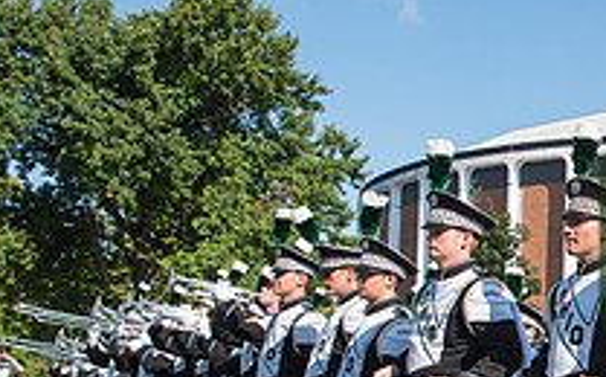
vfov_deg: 19.0
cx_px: 818
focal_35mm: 68
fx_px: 1122
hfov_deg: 25.4
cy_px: 271
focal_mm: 24
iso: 200
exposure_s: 1/1250
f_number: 5.6
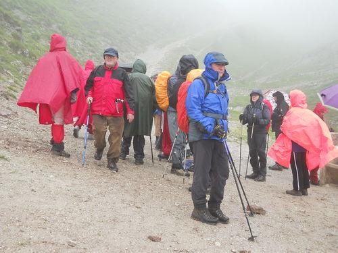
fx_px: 469
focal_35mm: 48
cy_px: 126
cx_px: 169
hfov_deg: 39.7
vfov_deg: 30.3
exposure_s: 1/100
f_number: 3.3
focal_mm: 7.88
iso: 80
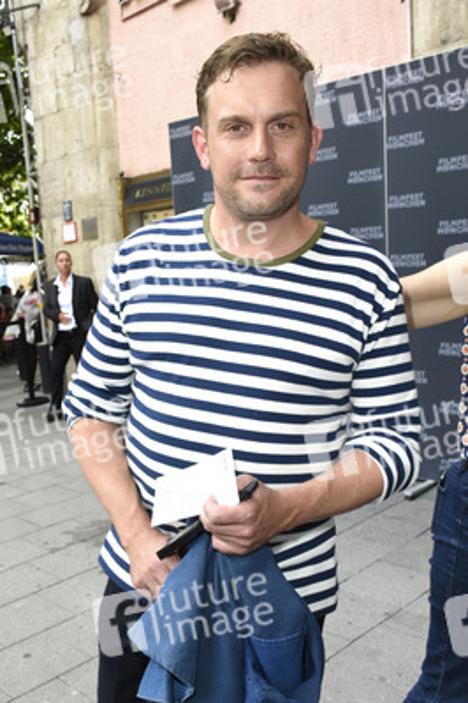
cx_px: 234
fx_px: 674
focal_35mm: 34
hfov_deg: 38.3
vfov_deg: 55.1
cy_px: 352
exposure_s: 1/80
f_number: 6.3
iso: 400
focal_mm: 23
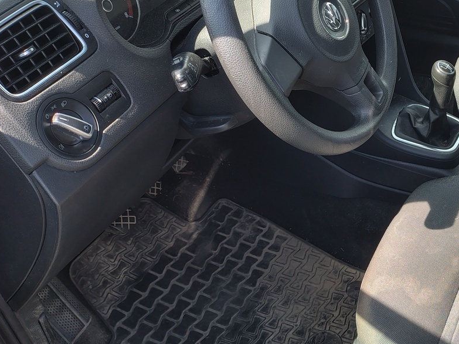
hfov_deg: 38.3
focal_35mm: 46
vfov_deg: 31.5
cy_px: 157
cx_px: 417
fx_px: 610
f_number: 1.7
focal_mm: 4.71
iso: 143
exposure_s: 1/172
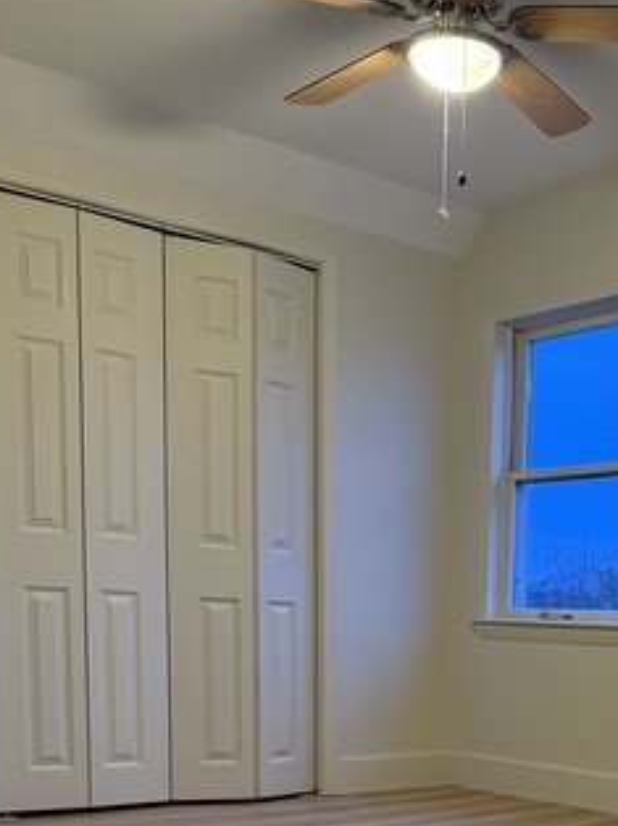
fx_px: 1216
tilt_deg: -9.1
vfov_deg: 34.3
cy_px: 817
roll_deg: -2.3
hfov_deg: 27.3
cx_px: 584
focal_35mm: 51
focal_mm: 6.76
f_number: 1.78
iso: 400
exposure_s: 1/60
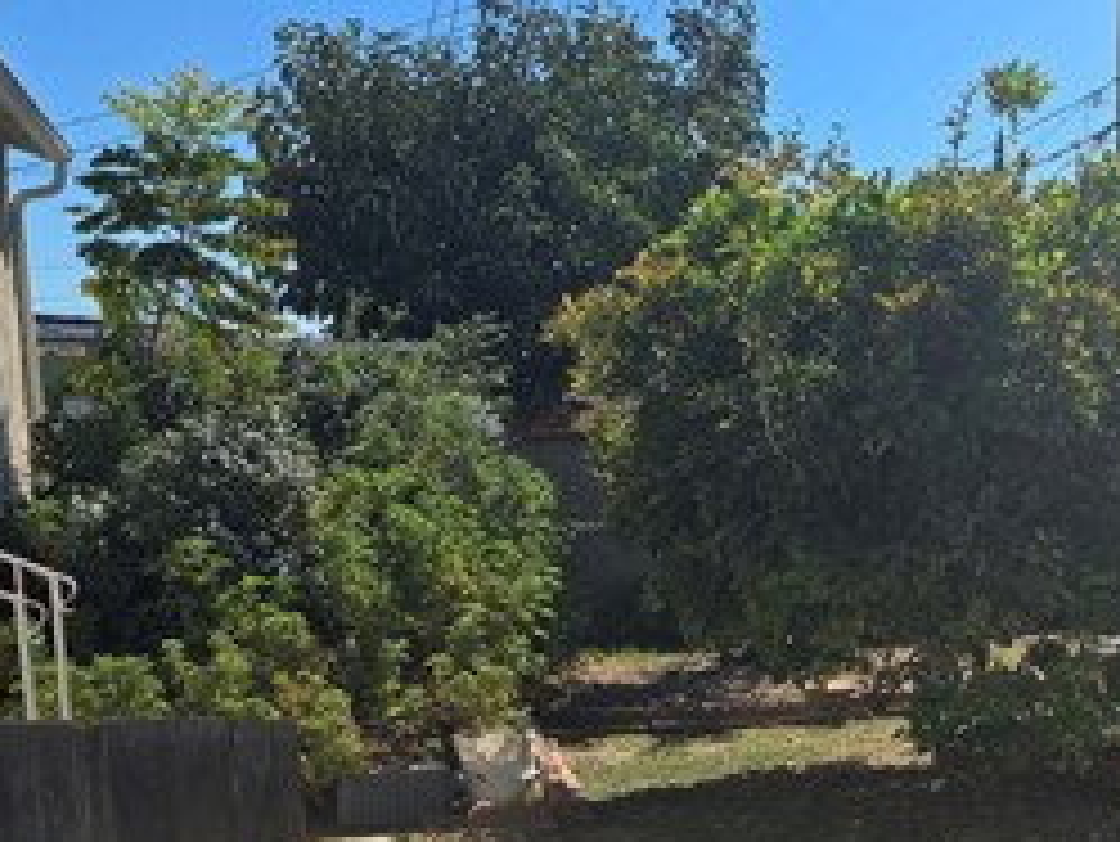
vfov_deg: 24.6
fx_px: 1910
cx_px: 1107
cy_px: 612
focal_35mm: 59
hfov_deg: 30.5
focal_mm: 6.3
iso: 12
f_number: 1.7
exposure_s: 1/957
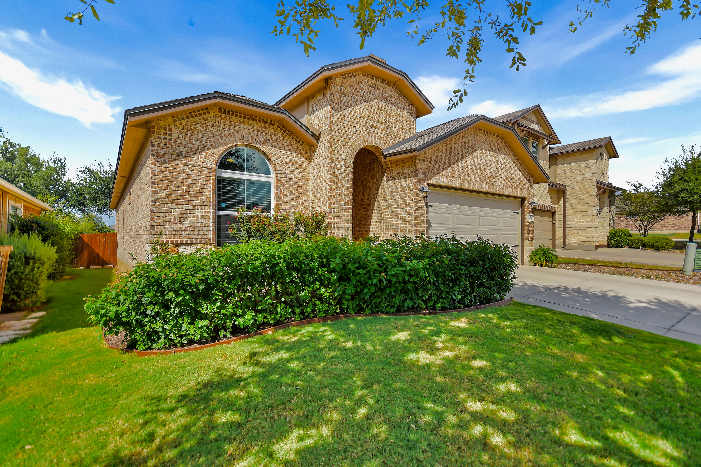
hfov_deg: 95.0
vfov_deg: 72.1
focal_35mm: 16
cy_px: 234
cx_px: 350
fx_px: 321
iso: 125
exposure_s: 1/100
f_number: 5.6
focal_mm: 11
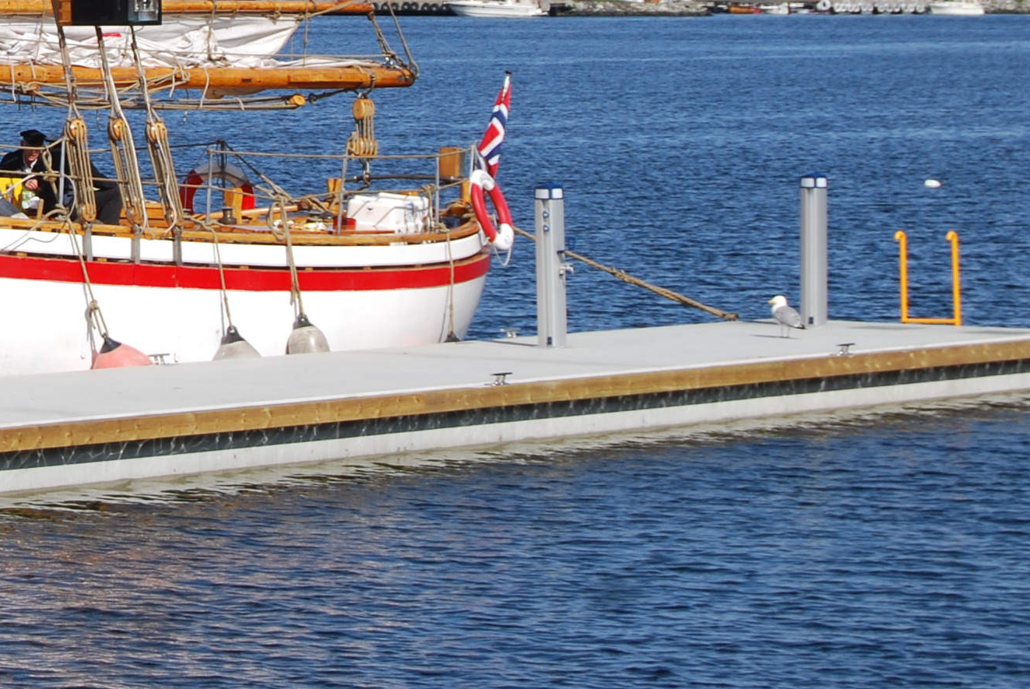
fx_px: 5785
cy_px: -249
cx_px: -227
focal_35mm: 202
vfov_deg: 6.7
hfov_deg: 10.0
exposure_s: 1/320
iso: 100
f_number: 9
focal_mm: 46
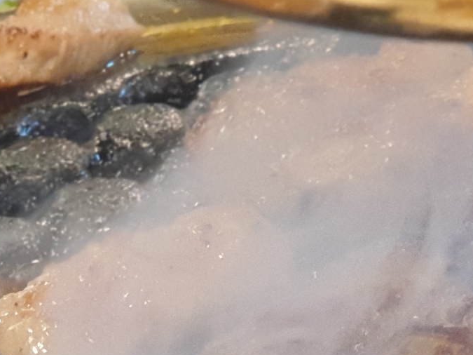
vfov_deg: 6.7
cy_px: 314
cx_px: 394
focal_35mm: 222
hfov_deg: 8.9
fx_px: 3033
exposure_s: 1/24
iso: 250
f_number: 2.4
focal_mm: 6
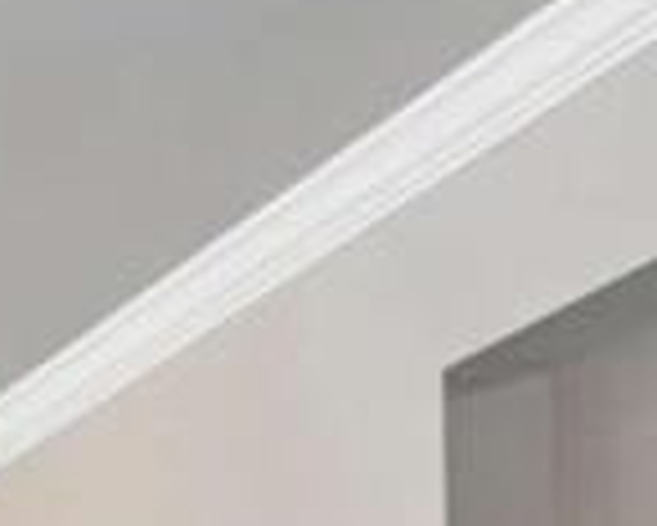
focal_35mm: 92
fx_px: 1790
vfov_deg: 12.9
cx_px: -1215
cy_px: 1250
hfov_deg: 12.1
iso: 320
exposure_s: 1/8
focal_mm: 14
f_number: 8
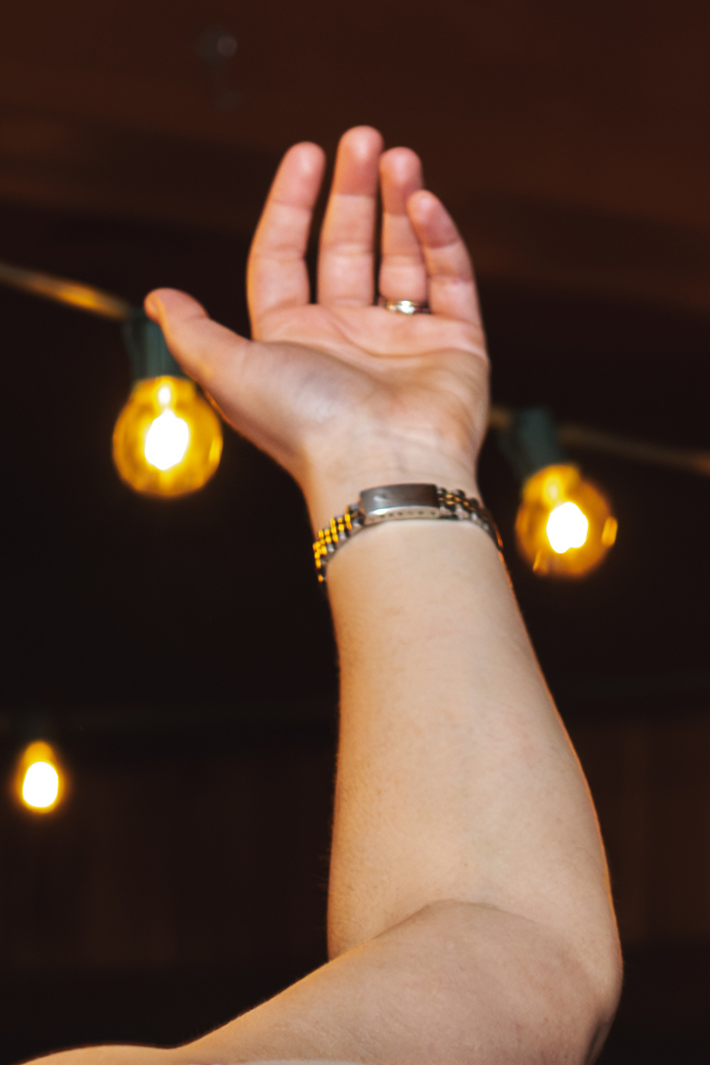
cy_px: 1550
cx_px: 430
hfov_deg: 7.0
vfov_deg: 10.2
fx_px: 5798
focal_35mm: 196
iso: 2500
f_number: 3.2
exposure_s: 1/200
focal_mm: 35
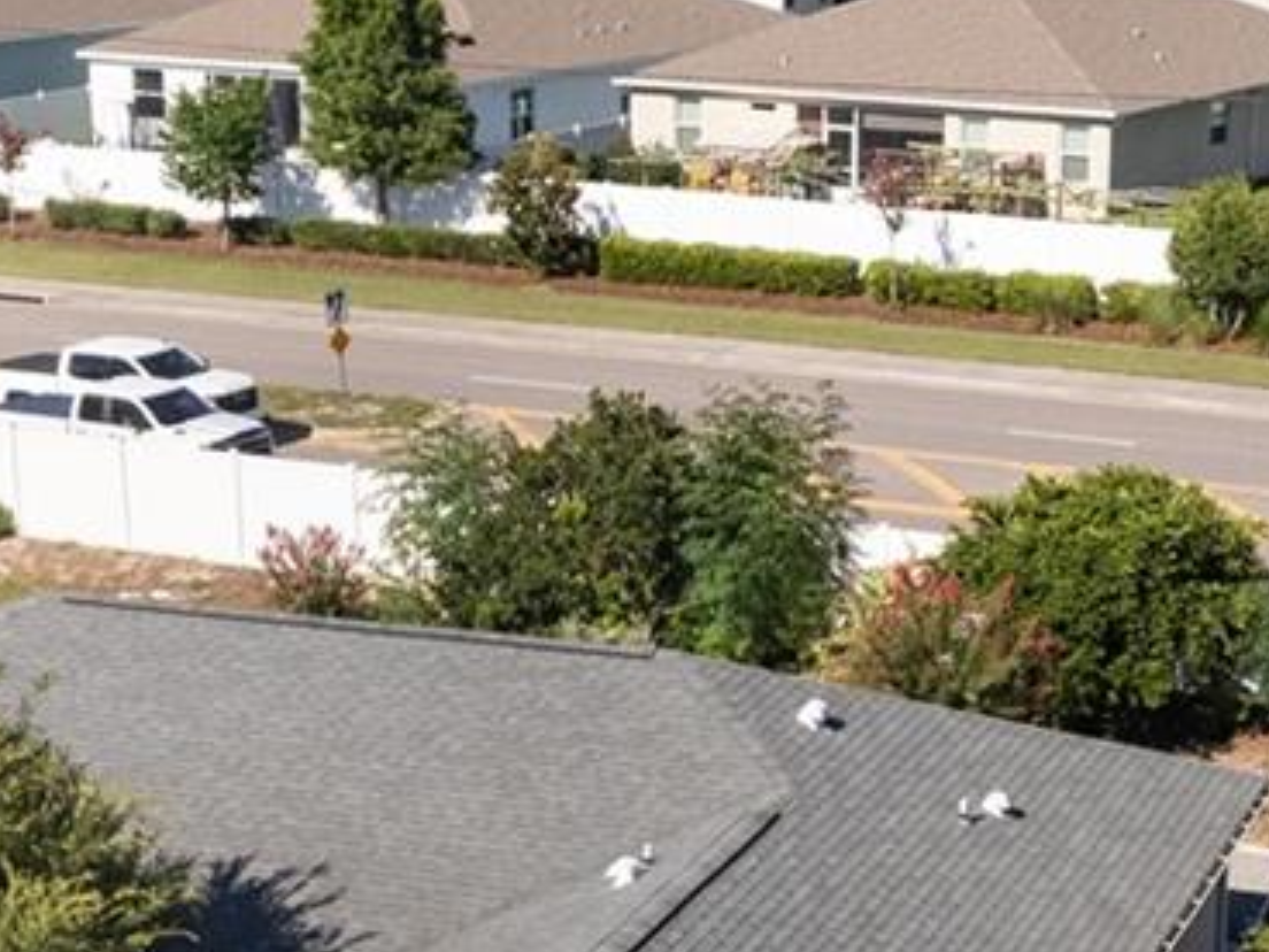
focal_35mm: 92
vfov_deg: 15.6
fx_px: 3373
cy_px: 1085
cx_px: 352
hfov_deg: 21.2
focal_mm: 8.38
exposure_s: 1/3000
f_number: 2.8
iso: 130
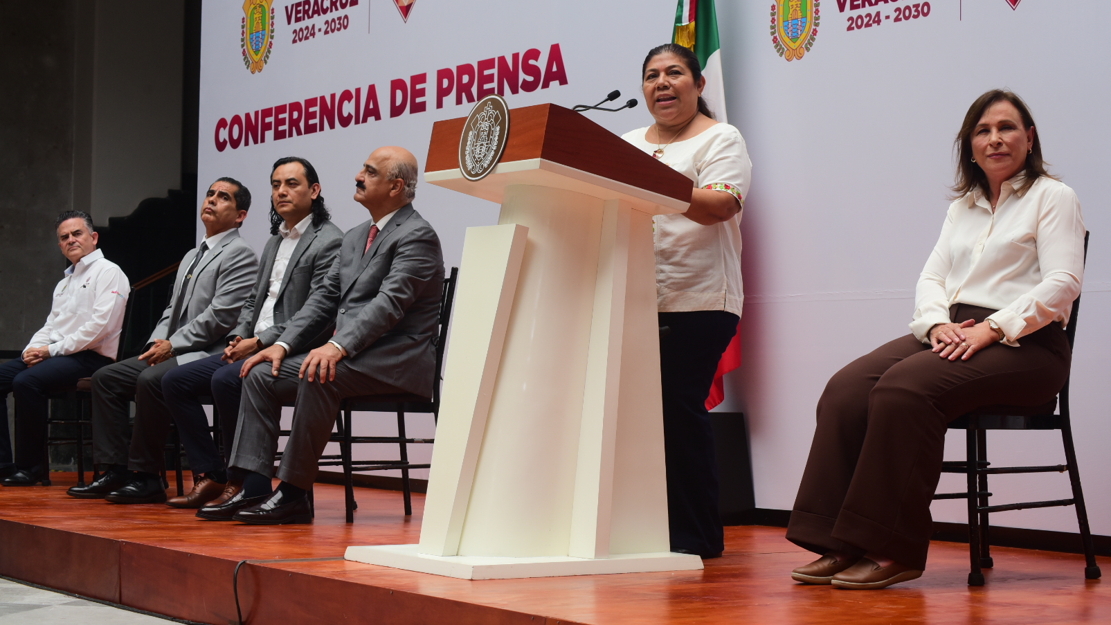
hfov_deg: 28.6
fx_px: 2180
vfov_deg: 16.3
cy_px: 275
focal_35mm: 74
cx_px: 553
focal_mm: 70
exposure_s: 1/320
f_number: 8
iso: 500
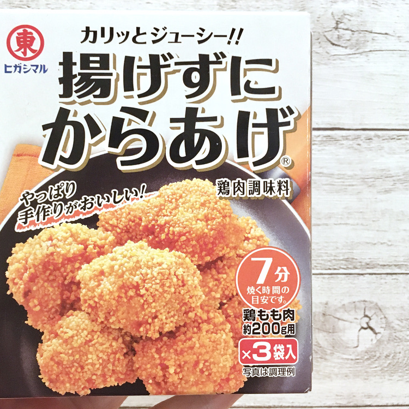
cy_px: 200
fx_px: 468
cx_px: 150
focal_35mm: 35
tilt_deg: -23.3
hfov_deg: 46.7
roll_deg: -0.9
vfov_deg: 47.2
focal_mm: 4.15
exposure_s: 1/15
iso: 250
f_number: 2.2
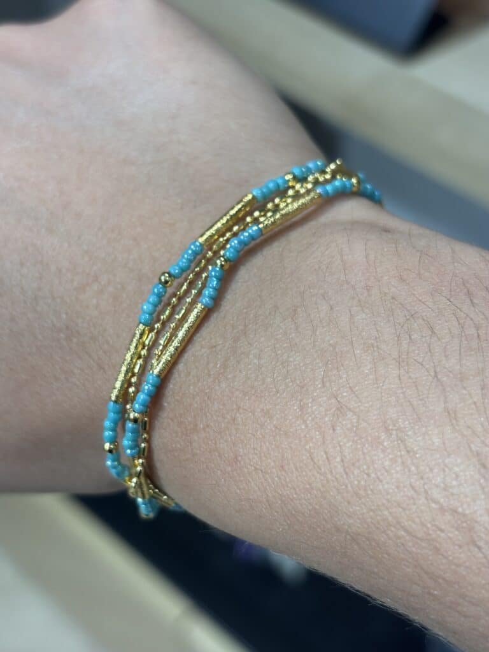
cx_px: 244
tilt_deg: -52.9
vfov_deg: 36.8
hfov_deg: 28.0
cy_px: 326
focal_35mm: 52
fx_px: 979
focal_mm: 5.96
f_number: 1.6
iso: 25
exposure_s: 1/50
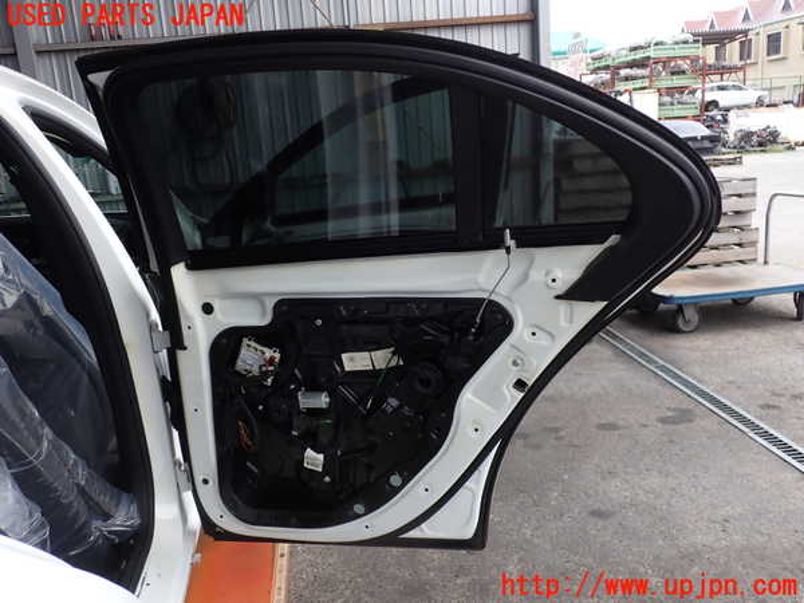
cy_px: 302
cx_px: 402
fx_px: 697
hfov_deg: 60.0
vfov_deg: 46.8
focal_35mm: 30
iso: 100
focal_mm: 5.4
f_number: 3.2
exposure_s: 1/250
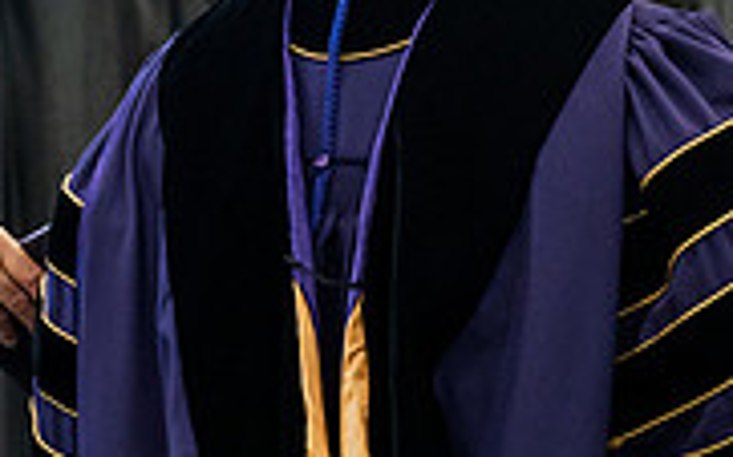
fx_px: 5612
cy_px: 123
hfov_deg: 7.5
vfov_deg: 4.7
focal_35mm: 281
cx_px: 612
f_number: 4.5
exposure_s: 1/200
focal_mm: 86
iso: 4000
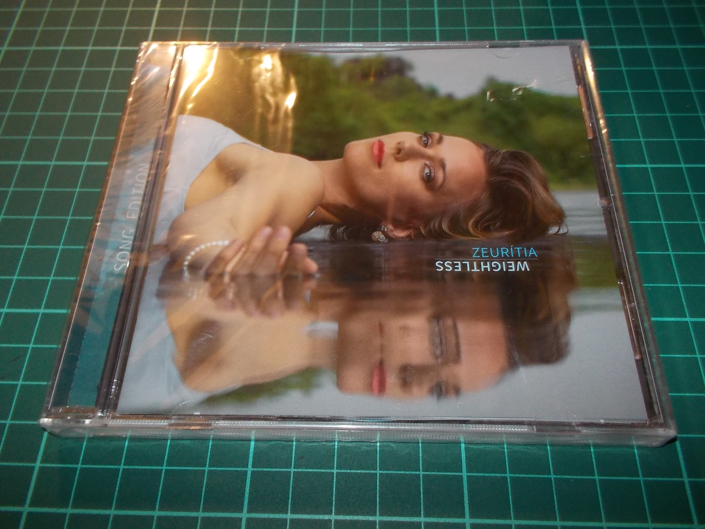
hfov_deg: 61.7
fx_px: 591
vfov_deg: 48.2
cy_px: 264
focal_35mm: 29
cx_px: 352
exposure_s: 1/30
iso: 200
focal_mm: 4.1
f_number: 3.3
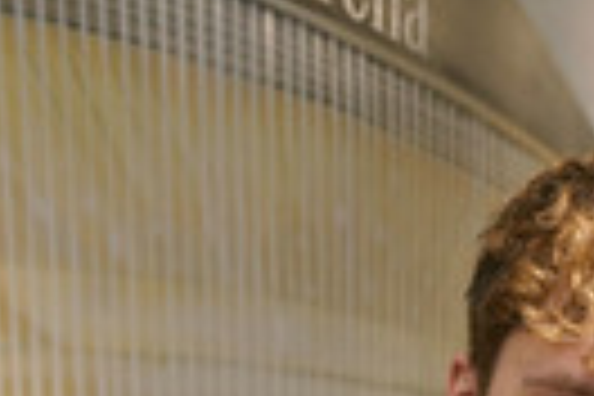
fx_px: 2079
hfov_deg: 15.5
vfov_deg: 10.4
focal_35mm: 126
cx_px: 749
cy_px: 657
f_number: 4.5
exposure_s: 1/250
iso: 2000
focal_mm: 37
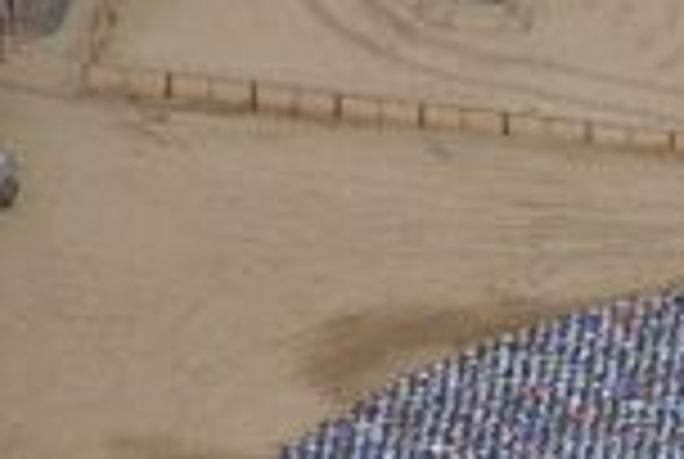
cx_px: 1251
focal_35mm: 958
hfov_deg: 2.1
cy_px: 536
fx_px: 18244
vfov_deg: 1.4
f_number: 5.6
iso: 320
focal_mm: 135
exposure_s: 1/400
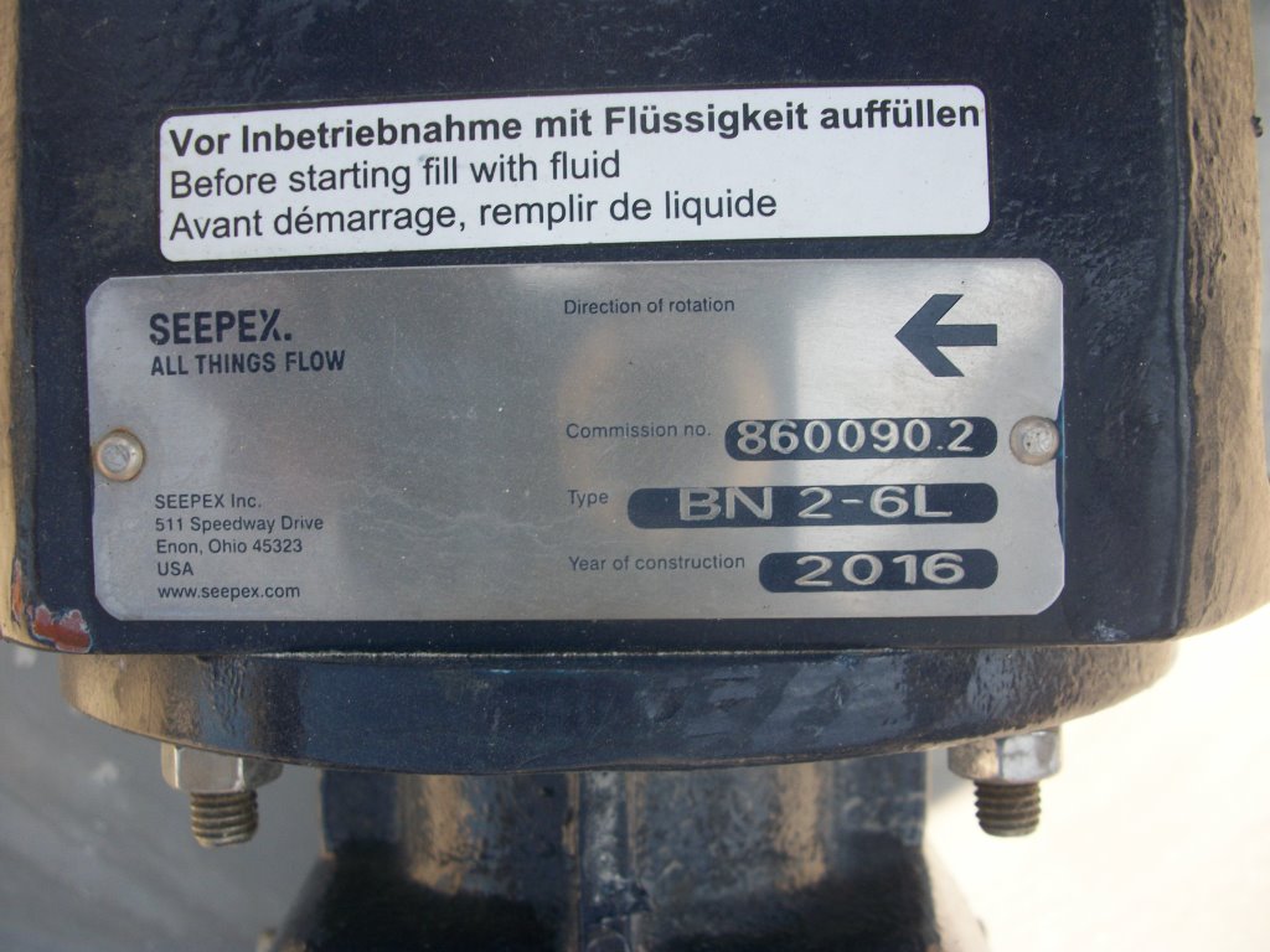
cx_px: 635
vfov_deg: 44.2
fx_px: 1174
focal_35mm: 32
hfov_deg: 56.8
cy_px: 476
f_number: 8.8
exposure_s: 1/50
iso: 80
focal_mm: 5.7
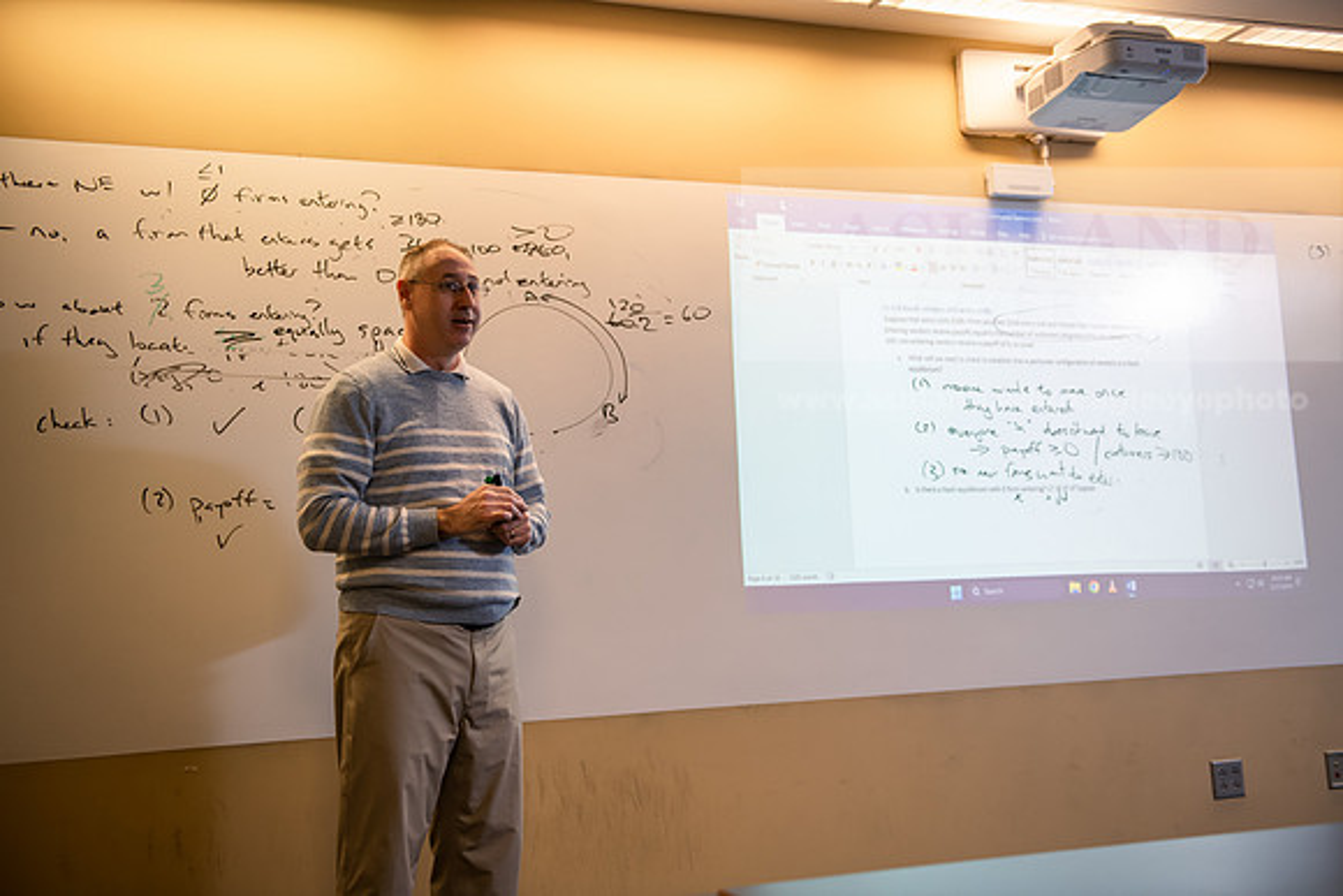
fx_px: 1493
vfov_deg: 33.4
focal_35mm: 40
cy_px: 448
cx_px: 672
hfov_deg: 48.4
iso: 800
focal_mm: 40
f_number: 3.2
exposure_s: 1/200
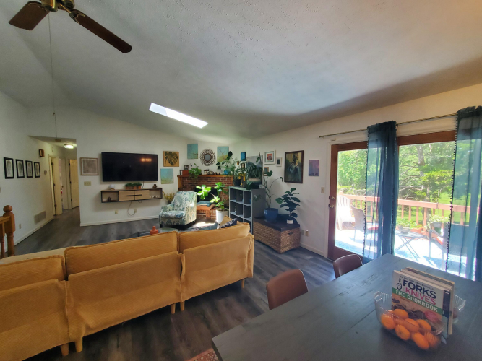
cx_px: 241
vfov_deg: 89.9
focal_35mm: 13
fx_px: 181
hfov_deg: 106.2
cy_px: 180
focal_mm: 1.8
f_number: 2.2
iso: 160
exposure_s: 1/60
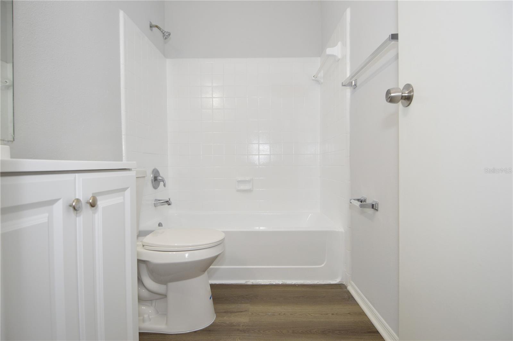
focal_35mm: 18
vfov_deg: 67.3
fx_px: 256
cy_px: 170
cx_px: 256
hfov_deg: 90.1
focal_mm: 12
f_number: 4.5
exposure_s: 1/80
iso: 400
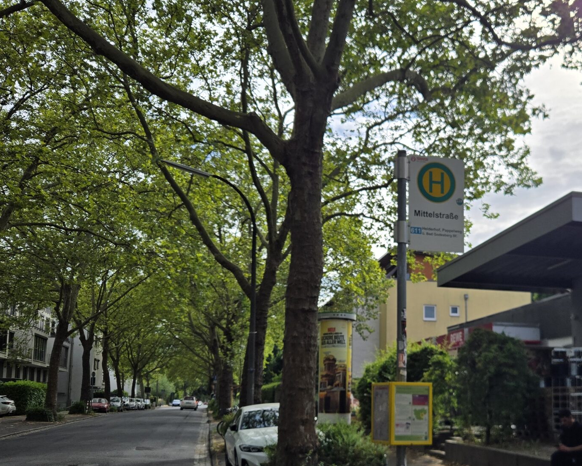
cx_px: 400
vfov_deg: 35.2
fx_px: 724
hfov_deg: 43.1
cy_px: 326
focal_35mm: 42
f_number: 1.8
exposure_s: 1/4054
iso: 25
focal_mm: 5.4
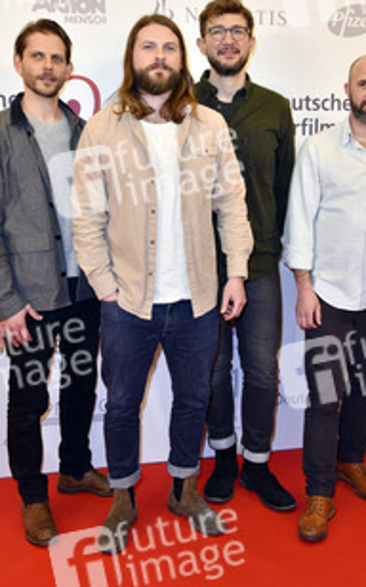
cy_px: 269
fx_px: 720
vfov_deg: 44.3
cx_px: 202
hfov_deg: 28.5
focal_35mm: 45
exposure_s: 1/125
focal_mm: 34
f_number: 5.6
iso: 800
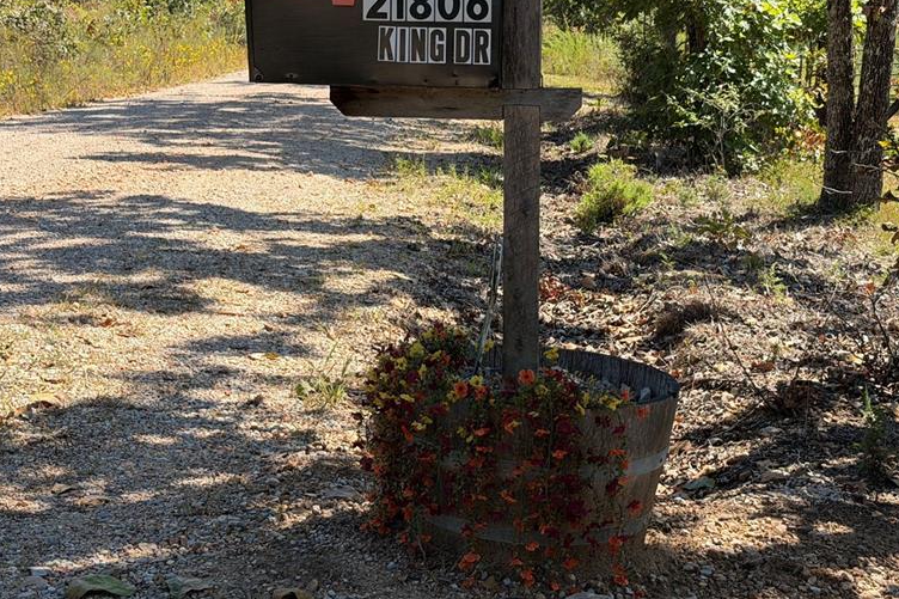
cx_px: 494
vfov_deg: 19.9
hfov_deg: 29.6
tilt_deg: -8.5
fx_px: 1698
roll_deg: -0.7
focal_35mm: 68
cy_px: 198
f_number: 1.78
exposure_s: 1/1980
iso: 80
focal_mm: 6.76
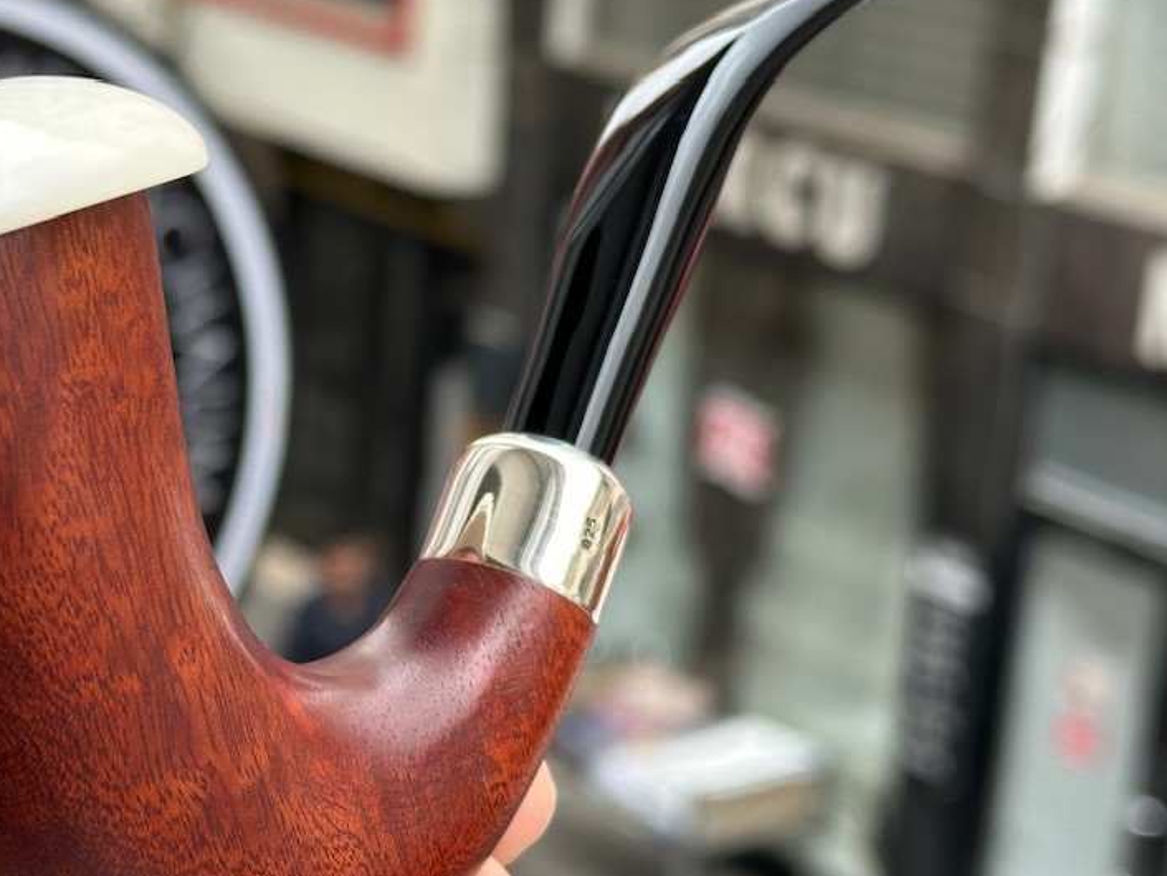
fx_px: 2934
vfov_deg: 17.0
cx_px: 283
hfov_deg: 22.3
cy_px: 412
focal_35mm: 87
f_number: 1.78
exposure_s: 1/254
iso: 64
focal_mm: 6.86
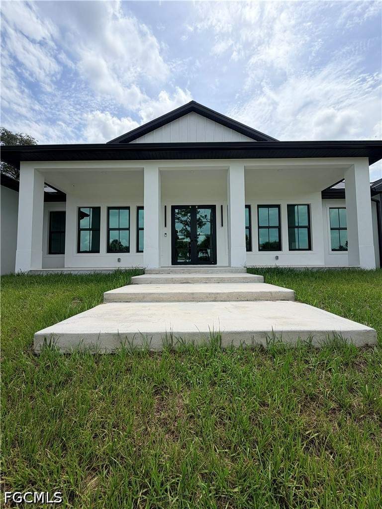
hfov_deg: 85.7
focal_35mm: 14
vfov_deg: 102.1
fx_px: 206
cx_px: 191
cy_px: 254
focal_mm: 2.22
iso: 20
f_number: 2.2
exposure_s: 1/1534
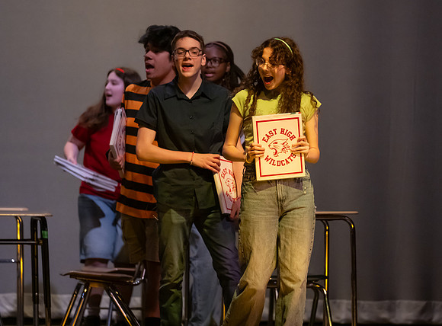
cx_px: 261
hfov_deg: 6.5
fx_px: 3918
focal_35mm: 309
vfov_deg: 4.8
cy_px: 116
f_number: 2.8
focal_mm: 200
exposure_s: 1/500
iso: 2200
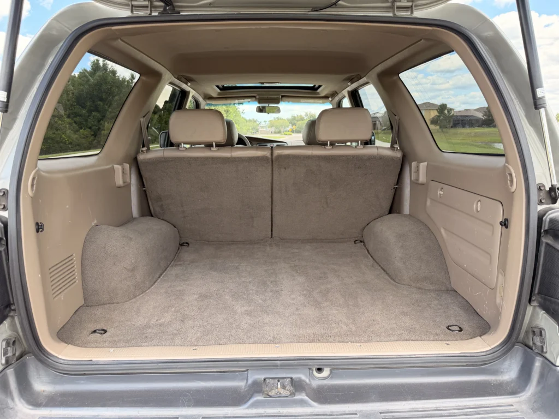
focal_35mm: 24
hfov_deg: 71.6
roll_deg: +1.9
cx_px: 280
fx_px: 388
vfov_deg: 56.8
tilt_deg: -12.4
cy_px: 210
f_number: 1.78
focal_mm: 6.76
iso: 100
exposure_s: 1/335
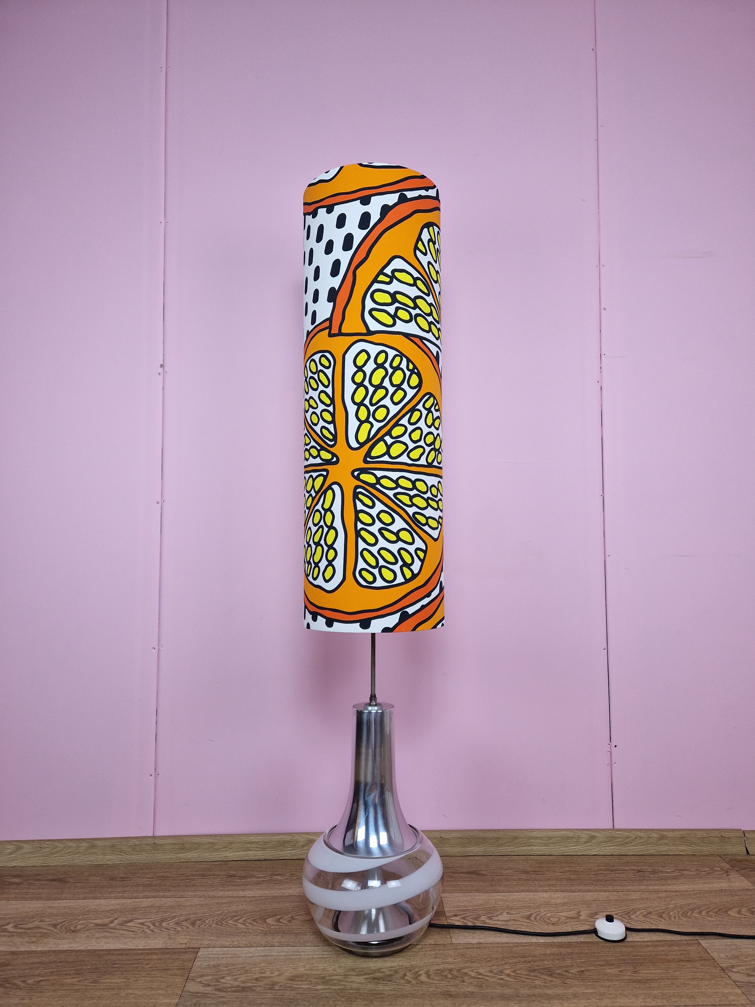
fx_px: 669
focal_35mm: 23
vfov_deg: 73.9
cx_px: 378
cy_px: 504
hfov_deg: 58.9
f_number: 1.8
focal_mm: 5.4
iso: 50
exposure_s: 1/281
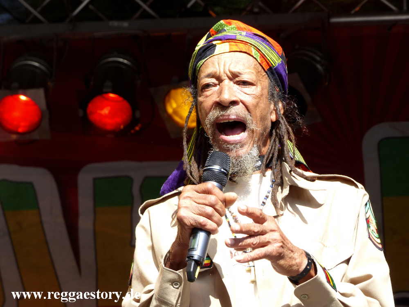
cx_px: 204
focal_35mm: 195
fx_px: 2304
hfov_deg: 10.1
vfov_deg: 7.6
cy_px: 154
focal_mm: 35.1
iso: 100
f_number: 4
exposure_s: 1/250
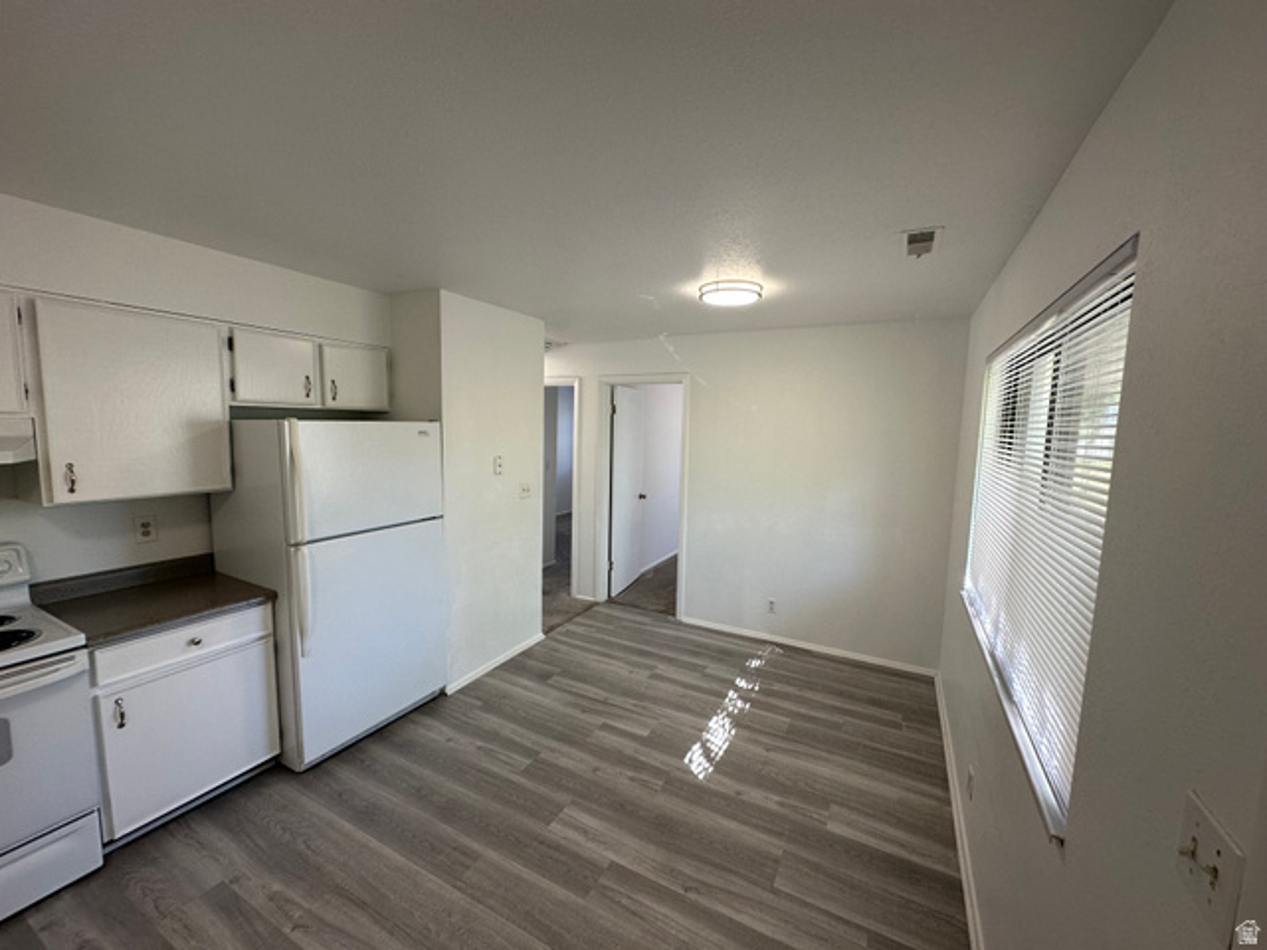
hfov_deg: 102.1
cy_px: 475
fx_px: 512
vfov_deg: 85.7
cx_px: 634
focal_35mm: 14
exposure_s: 1/120
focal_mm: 2.22
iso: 100
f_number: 2.2
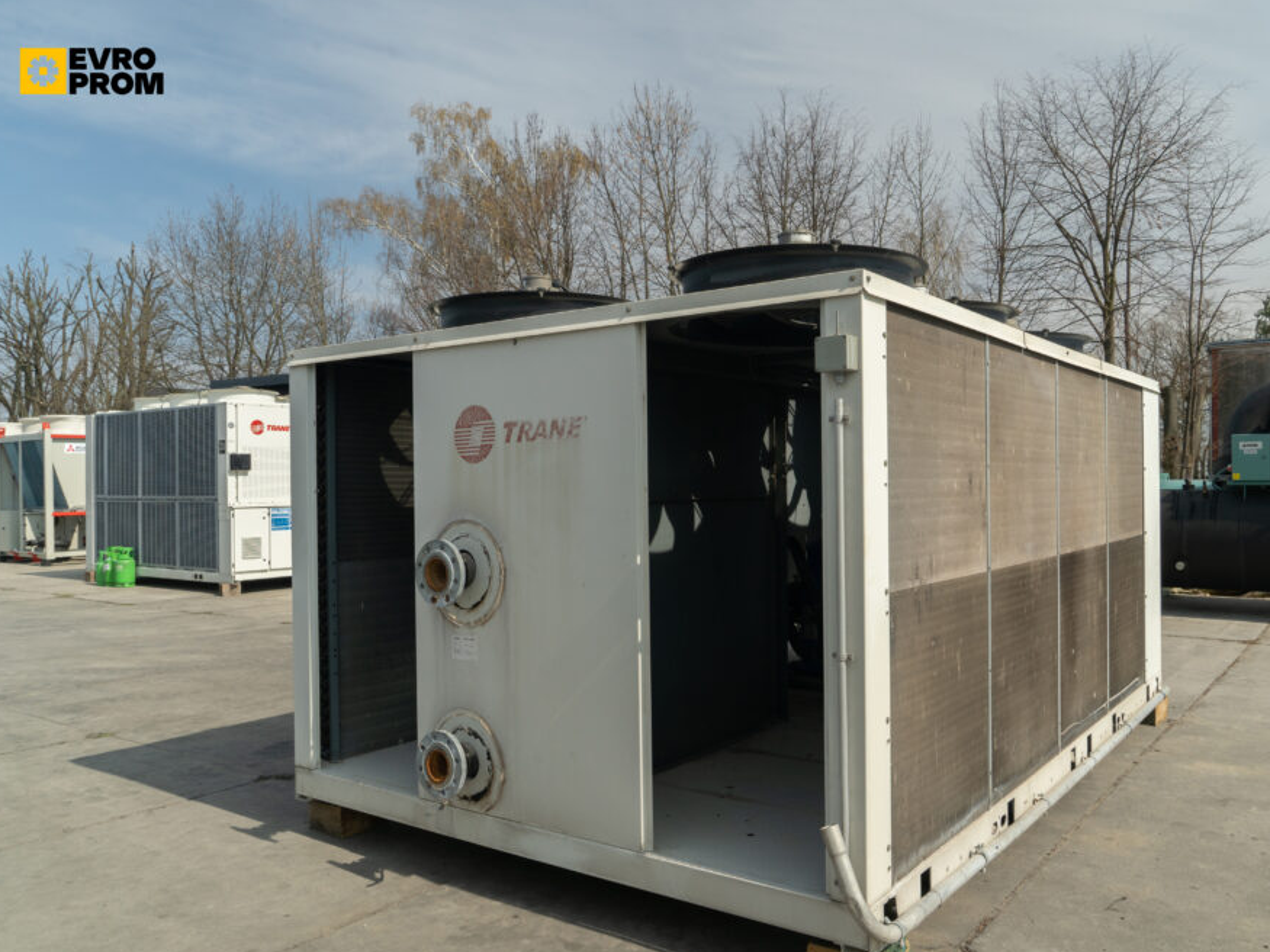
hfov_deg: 65.1
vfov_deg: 51.3
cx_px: 713
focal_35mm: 27
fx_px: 990
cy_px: 493
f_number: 13
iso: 160
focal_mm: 24
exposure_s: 1/125
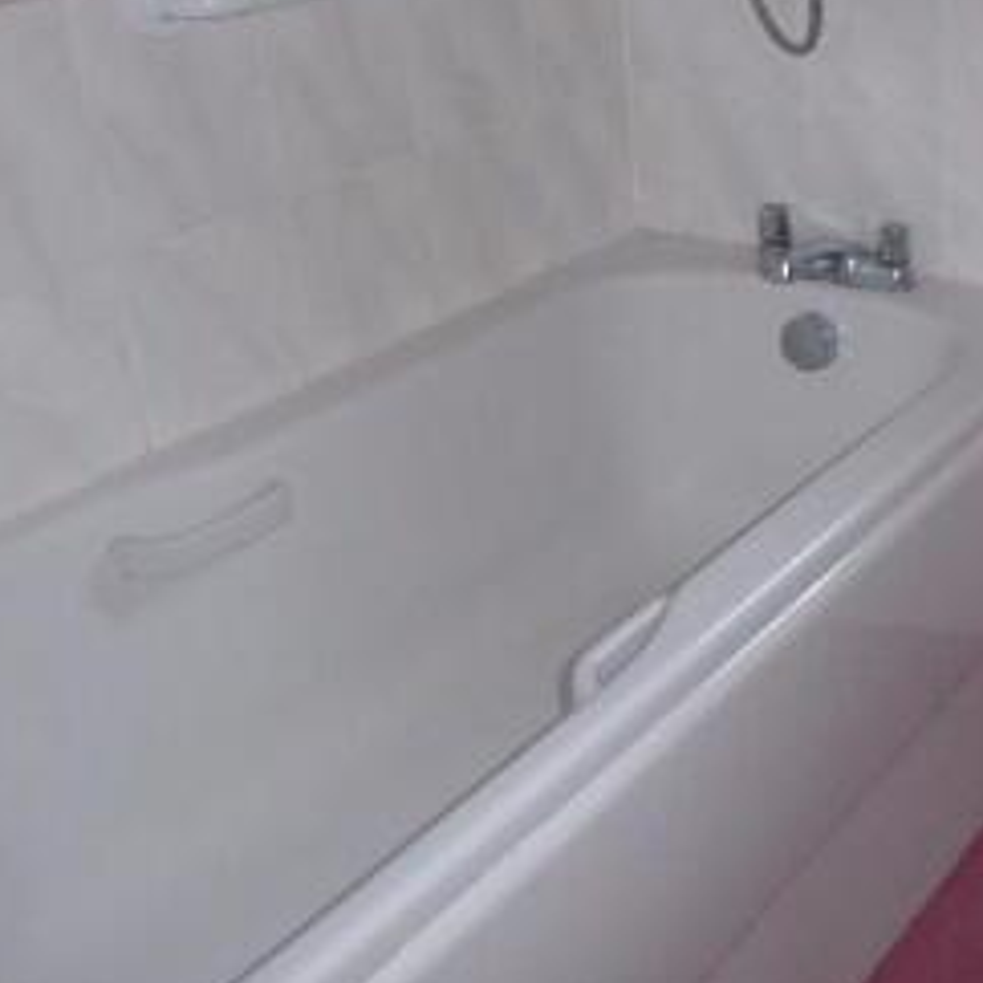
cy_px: 270
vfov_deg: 32.9
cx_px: 1005
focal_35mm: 51
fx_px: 1639
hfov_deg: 30.8
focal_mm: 4.3
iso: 400
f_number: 3.3
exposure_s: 1/60
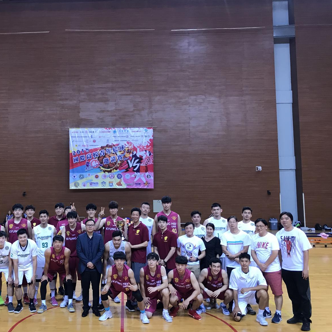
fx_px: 369
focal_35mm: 34
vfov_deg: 48.4
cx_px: 107
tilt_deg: +4.0
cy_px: 170
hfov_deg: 47.6
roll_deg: +1.1
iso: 40
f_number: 1.8
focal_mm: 3.99
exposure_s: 1/33
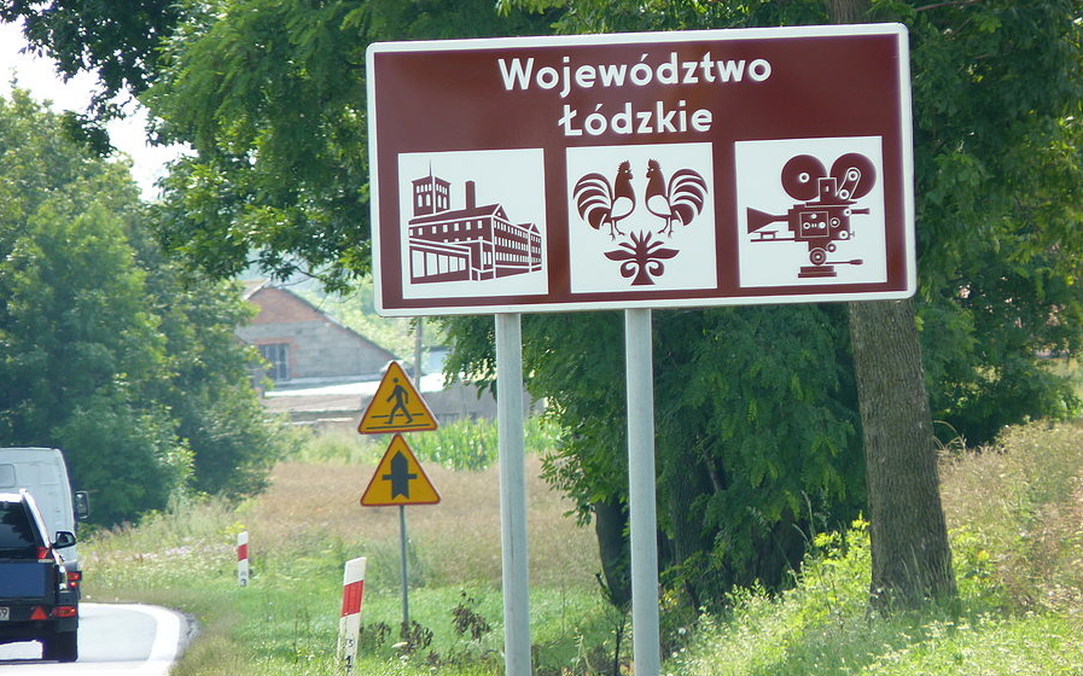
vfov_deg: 2.5
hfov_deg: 4.1
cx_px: 541
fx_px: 15255
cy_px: 284
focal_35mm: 517
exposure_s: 1/125
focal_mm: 86.4
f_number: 4.4
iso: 80
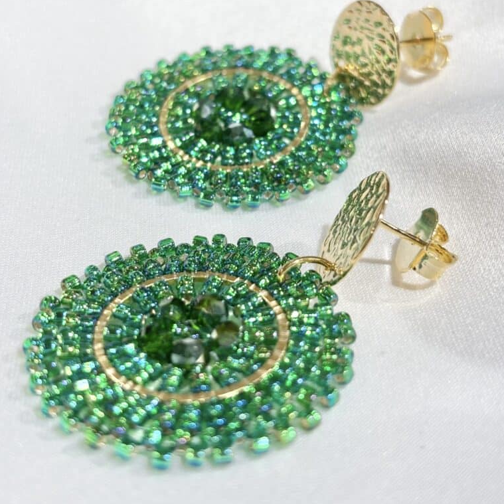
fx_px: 1021
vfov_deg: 27.6
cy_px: 197
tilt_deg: -31.2
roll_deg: +5.6
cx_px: 254
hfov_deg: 27.7
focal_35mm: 62
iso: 32
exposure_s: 1/227
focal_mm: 5.96
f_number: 1.6
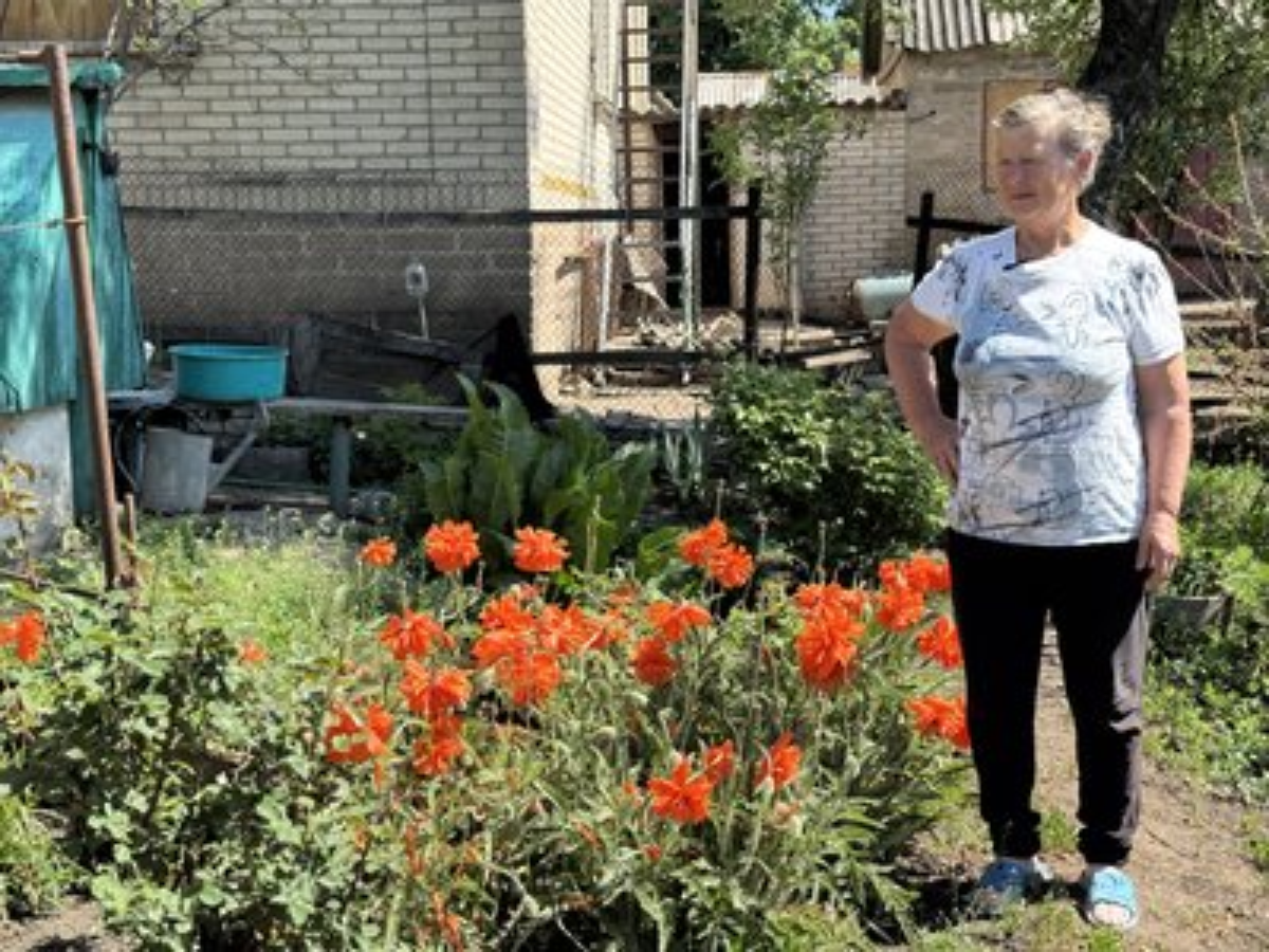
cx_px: 634
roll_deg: +1.3
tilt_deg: -6.8
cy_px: 476
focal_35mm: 48
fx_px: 1760
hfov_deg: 39.7
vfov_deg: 30.3
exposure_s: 1/1238
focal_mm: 6.76
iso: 64
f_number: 1.78
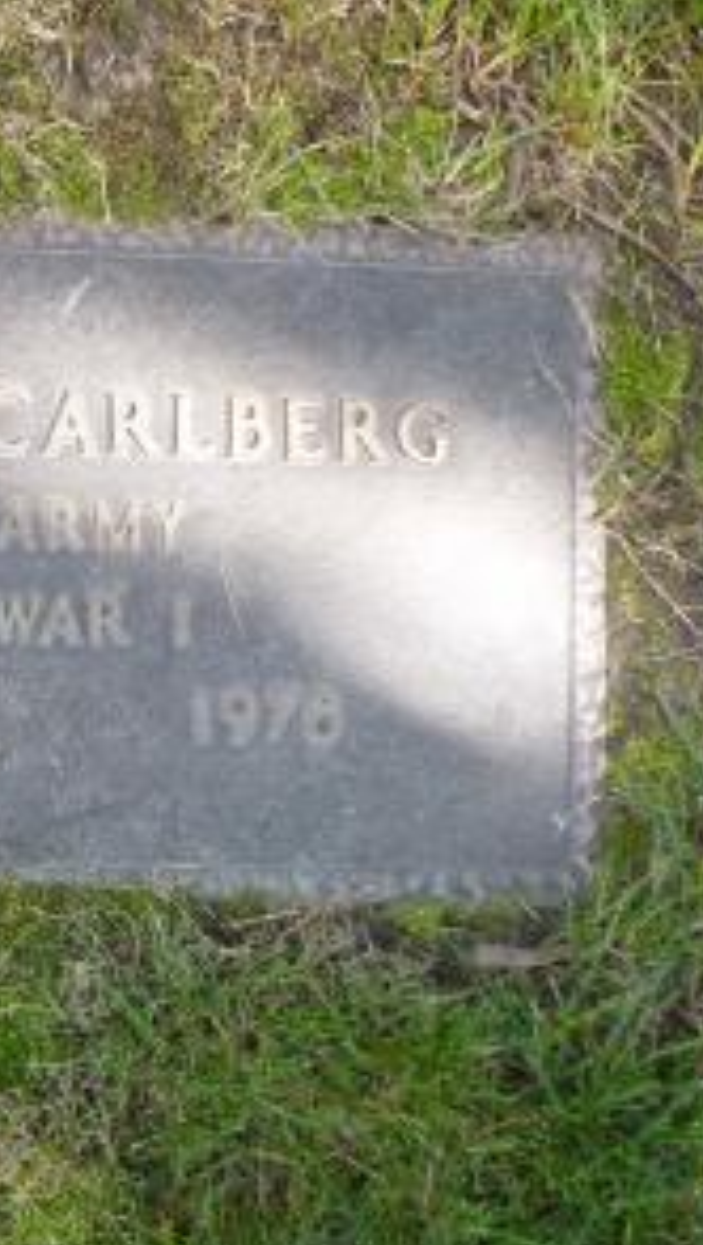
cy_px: 627
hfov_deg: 28.8
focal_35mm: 37
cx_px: -85
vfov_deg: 54.0
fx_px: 1223
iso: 125
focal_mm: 4.5
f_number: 3.9
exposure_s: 1/60
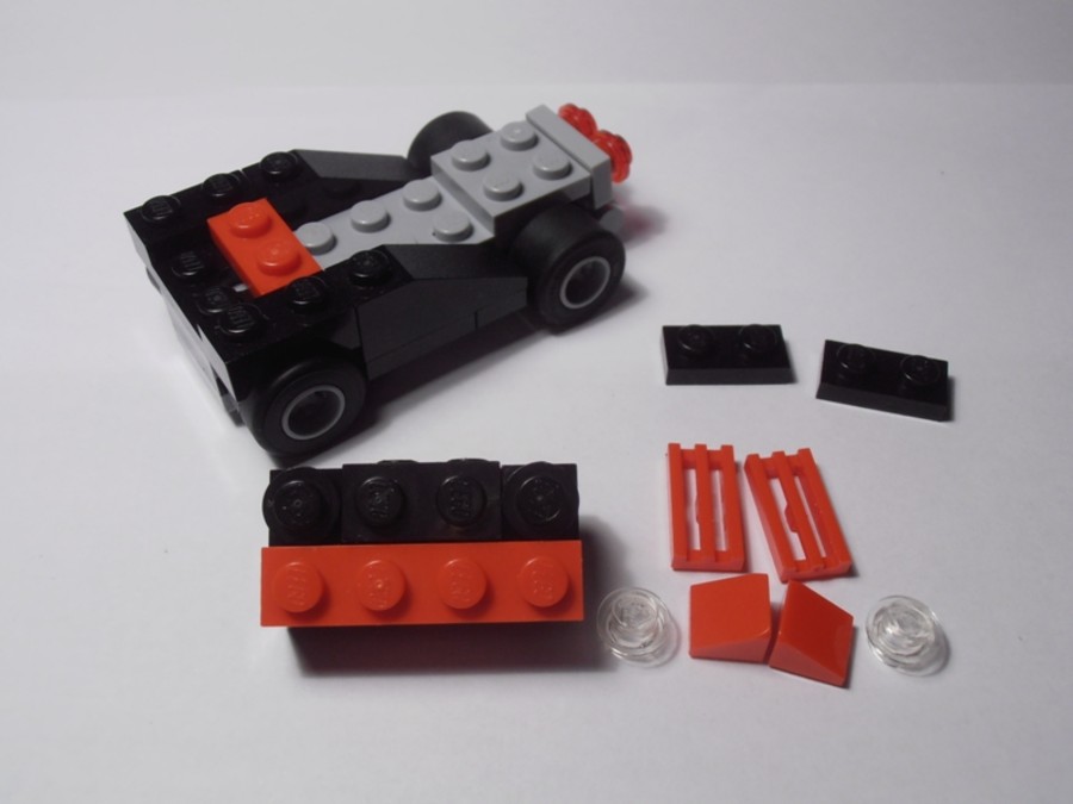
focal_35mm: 37
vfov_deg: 38.7
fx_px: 1147
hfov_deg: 50.1
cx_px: 536
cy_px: 402
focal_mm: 6.61
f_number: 3.9
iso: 80
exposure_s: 1/50
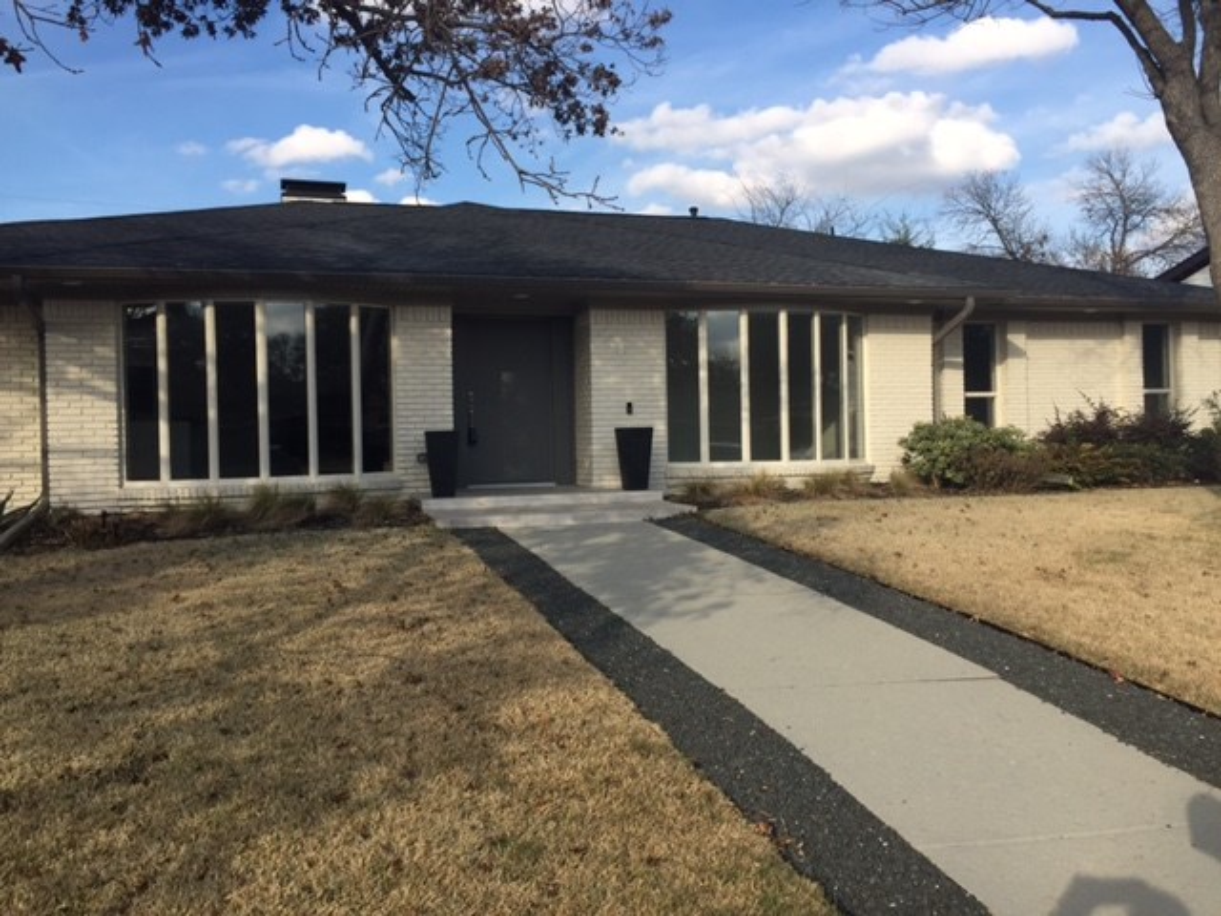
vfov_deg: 48.2
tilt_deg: +0.2
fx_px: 1023
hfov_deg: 61.7
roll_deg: -0.1
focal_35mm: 29
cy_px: 458
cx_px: 610
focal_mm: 4.15
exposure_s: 1/1364
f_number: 2.2
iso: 32
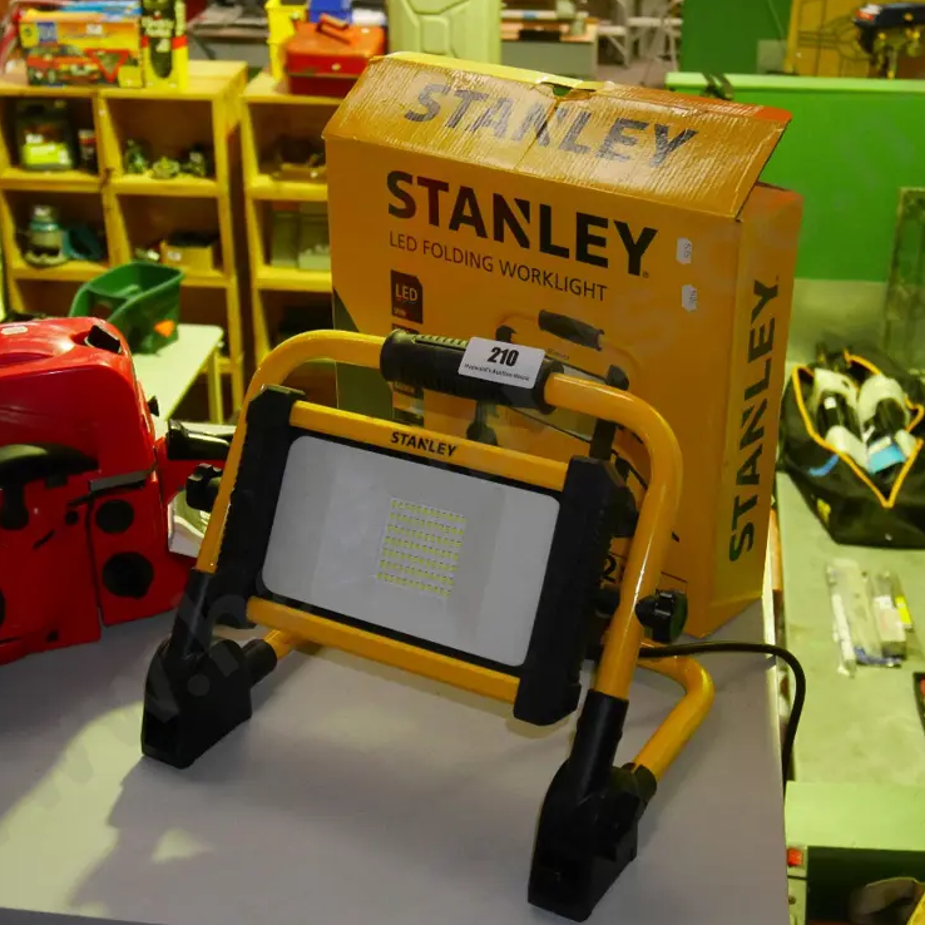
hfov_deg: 31.6
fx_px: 1633
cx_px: 439
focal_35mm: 54
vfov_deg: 31.6
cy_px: 474
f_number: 4.8
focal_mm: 22
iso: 3200
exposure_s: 1/60
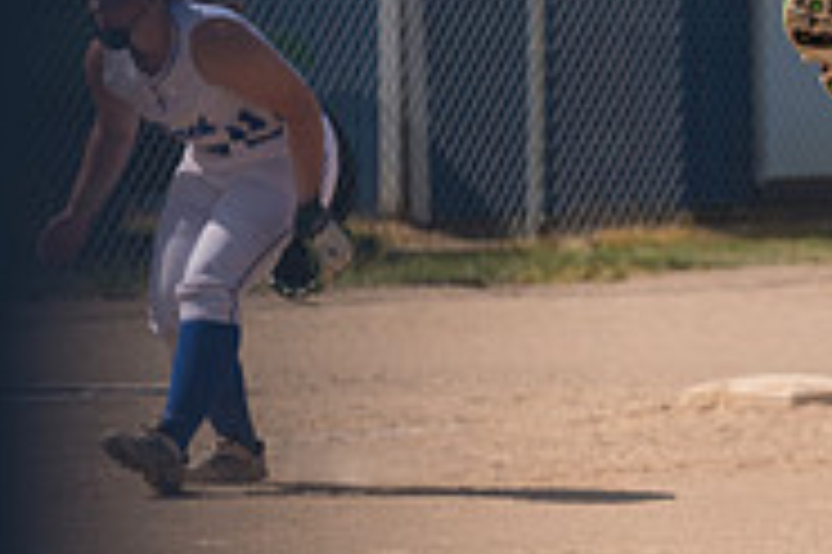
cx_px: 1259
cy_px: 200
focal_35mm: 550
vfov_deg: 2.5
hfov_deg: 3.7
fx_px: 12700
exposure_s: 1/1600
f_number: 5.6
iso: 200
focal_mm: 175
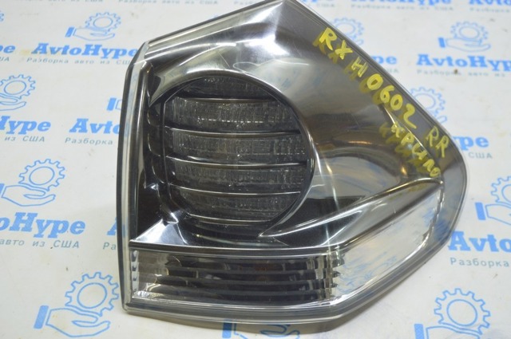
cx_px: 256
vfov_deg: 31.8
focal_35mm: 42
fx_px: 595
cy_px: 170
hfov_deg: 46.5
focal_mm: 28
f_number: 5.6
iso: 400
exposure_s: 1/20
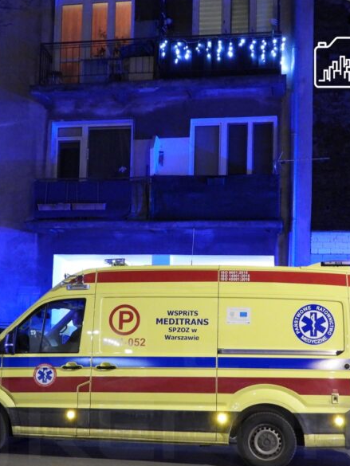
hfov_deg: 29.7
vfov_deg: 38.6
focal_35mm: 49
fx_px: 660
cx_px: 154
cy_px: 293
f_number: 2.8
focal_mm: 5
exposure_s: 1/5
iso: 800
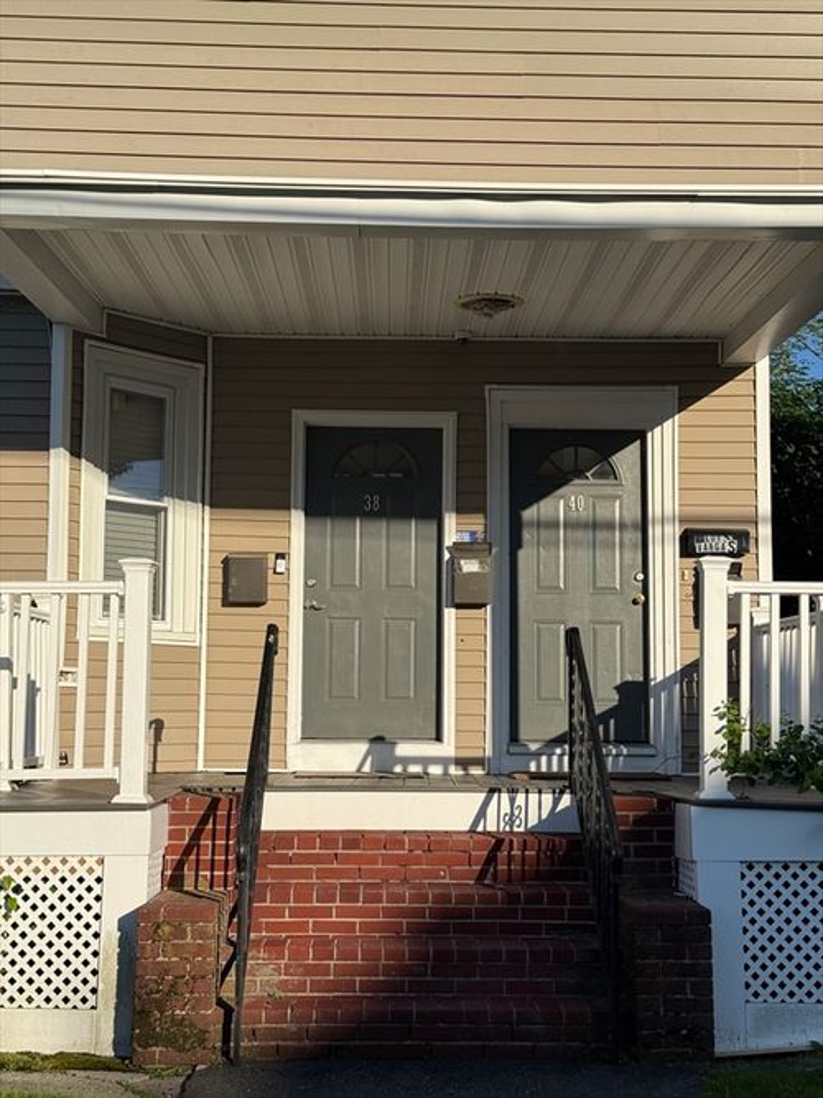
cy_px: 549
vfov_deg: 39.7
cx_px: 412
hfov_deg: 30.3
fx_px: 1522
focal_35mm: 48
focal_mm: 6.76
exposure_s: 1/5208
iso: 64
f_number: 1.78
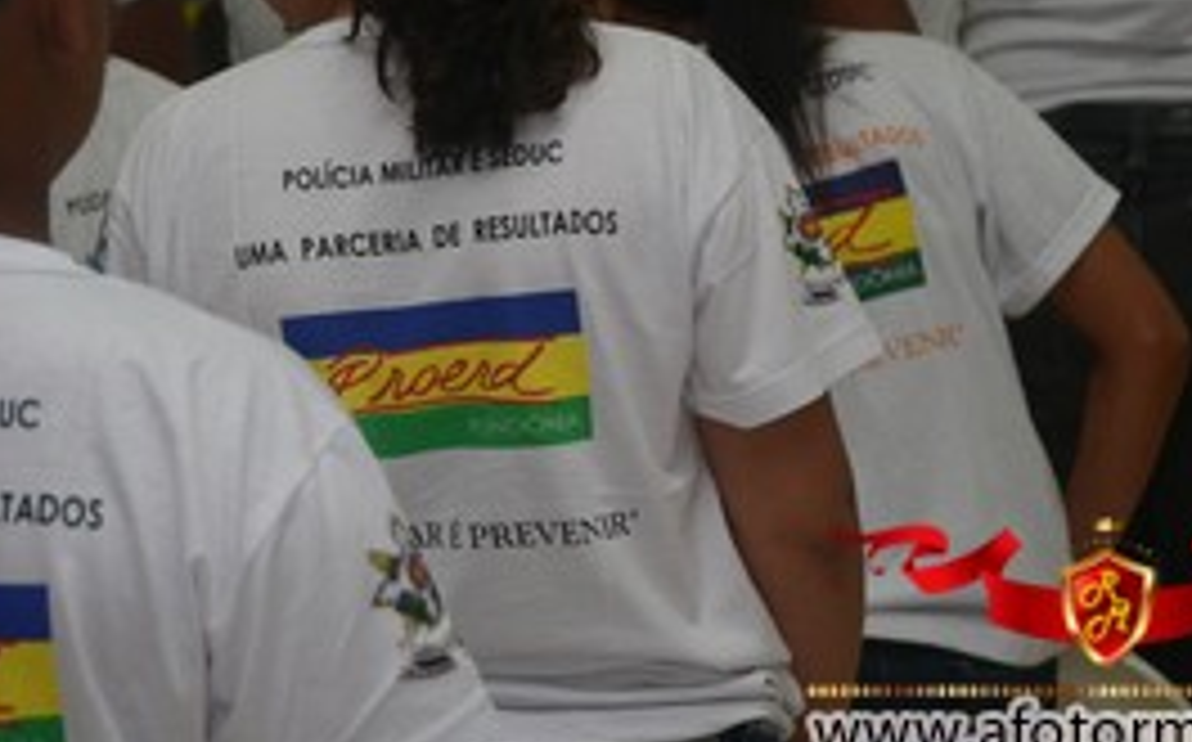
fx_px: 6324
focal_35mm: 195
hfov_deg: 10.8
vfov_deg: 6.7
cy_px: 135
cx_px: 432
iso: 1600
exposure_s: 1/100
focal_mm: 75
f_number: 5.3
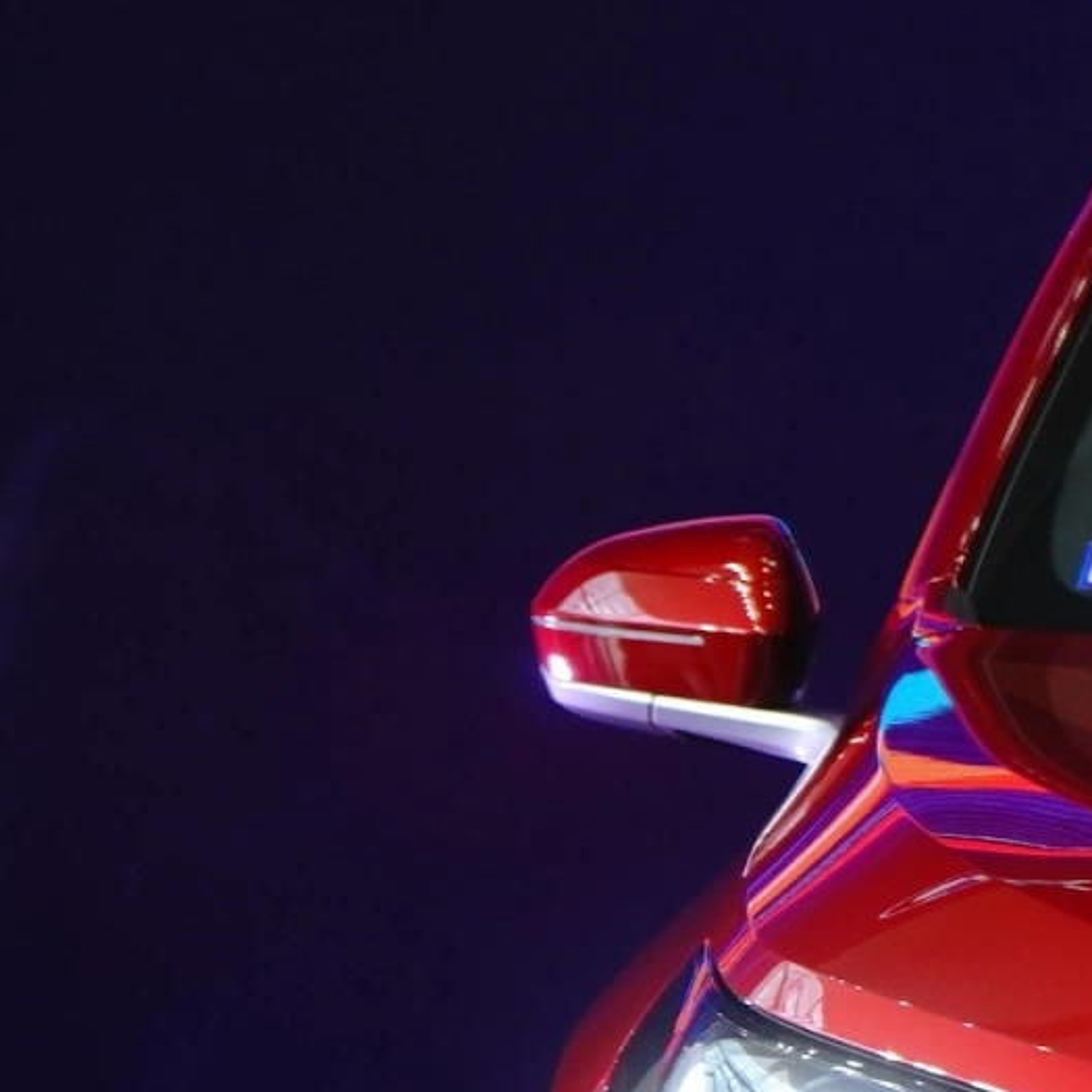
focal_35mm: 233
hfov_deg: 7.2
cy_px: 1196
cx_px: 2178
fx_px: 8316
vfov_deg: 7.5
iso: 800
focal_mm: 60
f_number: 5
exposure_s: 1/200
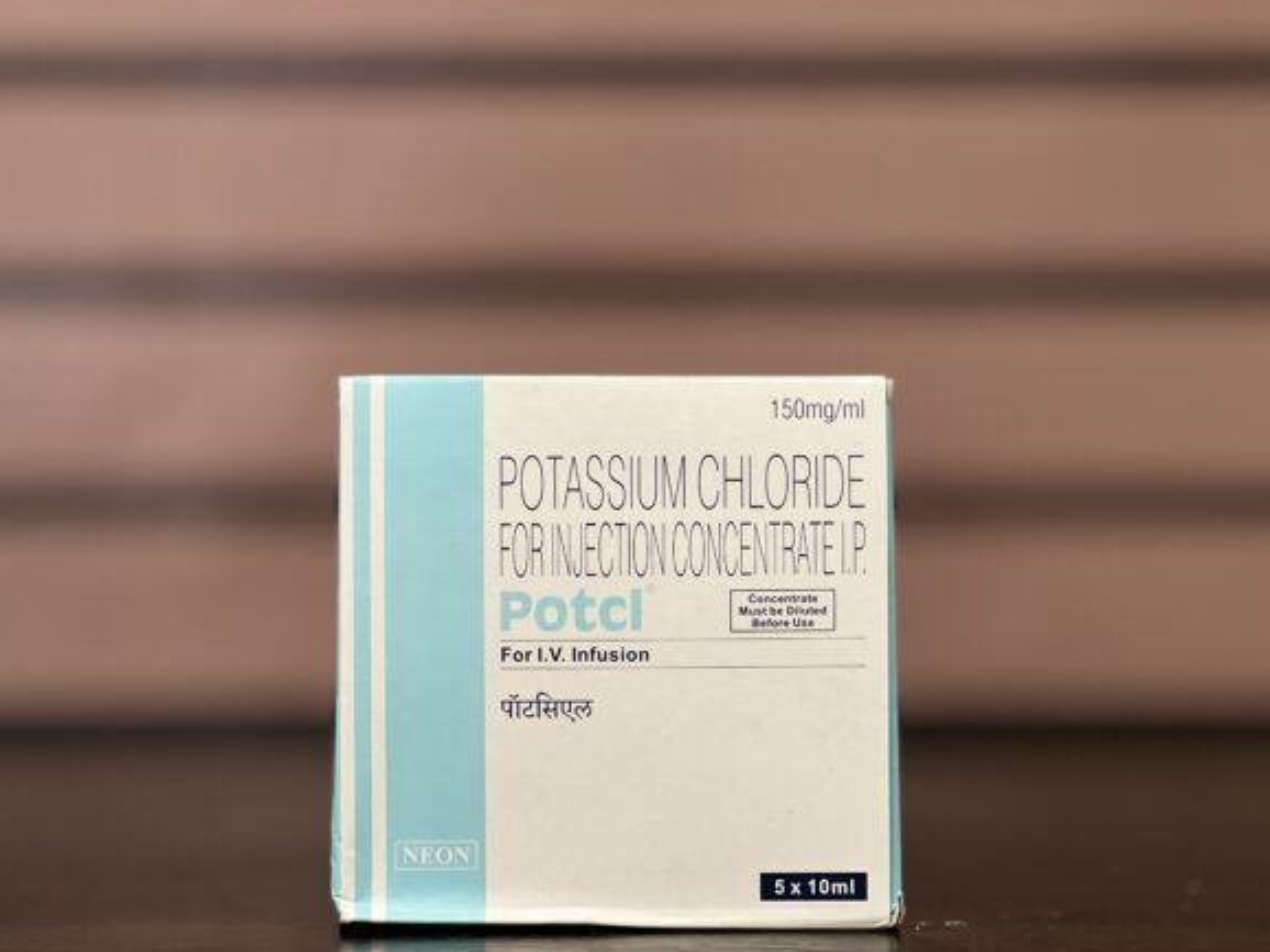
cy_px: 464
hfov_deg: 24.4
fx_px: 2934
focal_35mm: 80
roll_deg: +0.3
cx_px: 617
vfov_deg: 18.4
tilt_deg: -0.9
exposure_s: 1/33
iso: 200
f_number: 2.8
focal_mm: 9
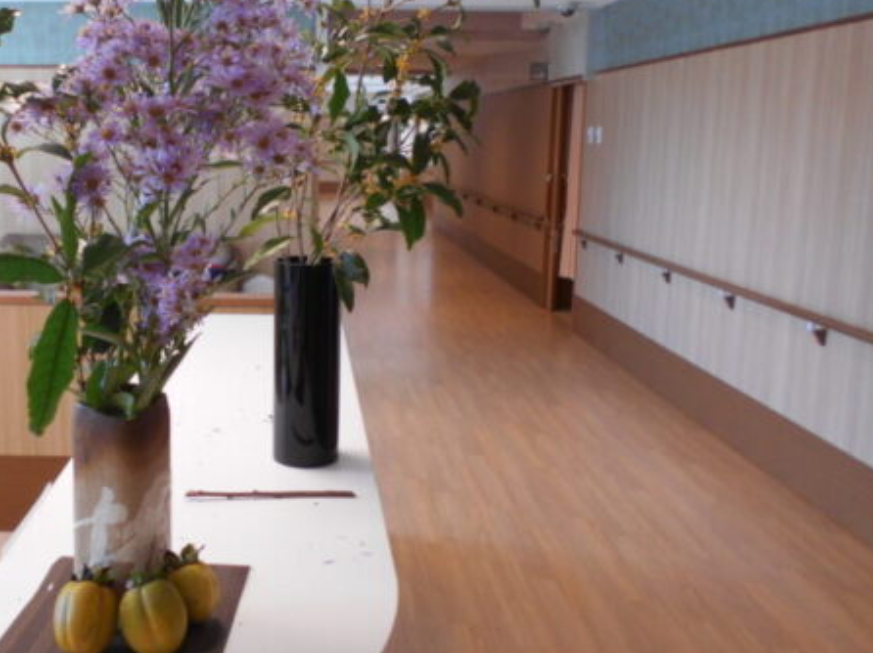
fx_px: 882
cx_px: 298
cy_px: 270
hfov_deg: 51.8
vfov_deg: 40.5
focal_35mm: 35
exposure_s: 1/30
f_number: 3.2
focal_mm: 4.6
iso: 140
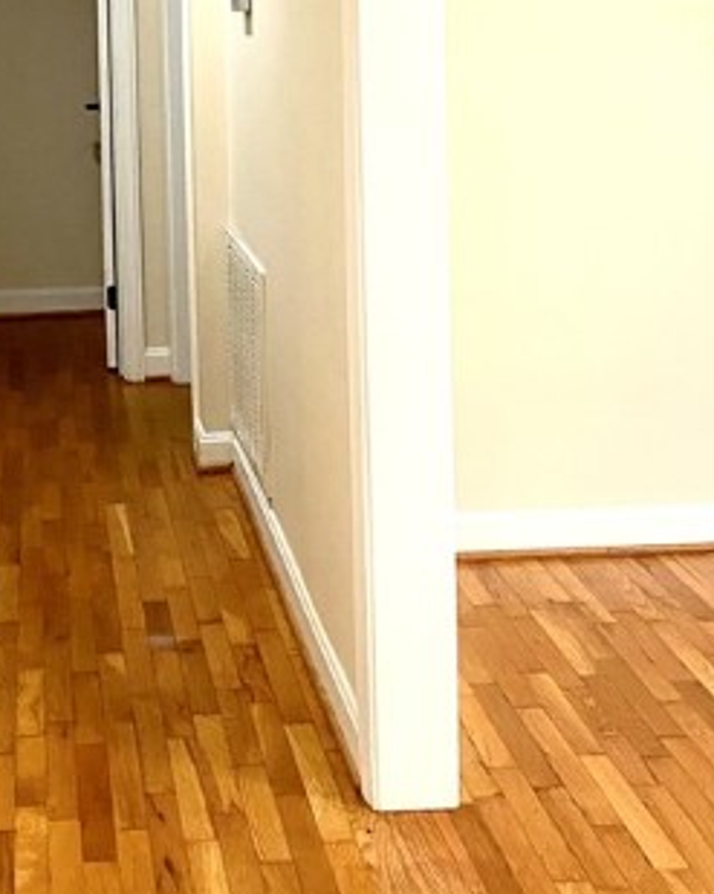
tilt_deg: -3.6
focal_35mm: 63
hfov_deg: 23.7
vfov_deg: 29.1
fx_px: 1665
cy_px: 127
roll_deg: +0.9
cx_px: 98
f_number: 1.8
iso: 320
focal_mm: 4.25
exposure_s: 1/60
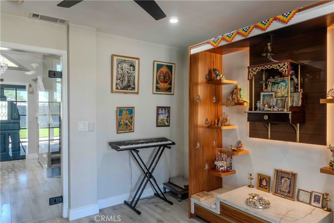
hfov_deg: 73.7
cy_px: 112
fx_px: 223
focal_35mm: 24
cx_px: 167
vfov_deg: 53.1
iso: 100
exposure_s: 1/160
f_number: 9
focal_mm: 16
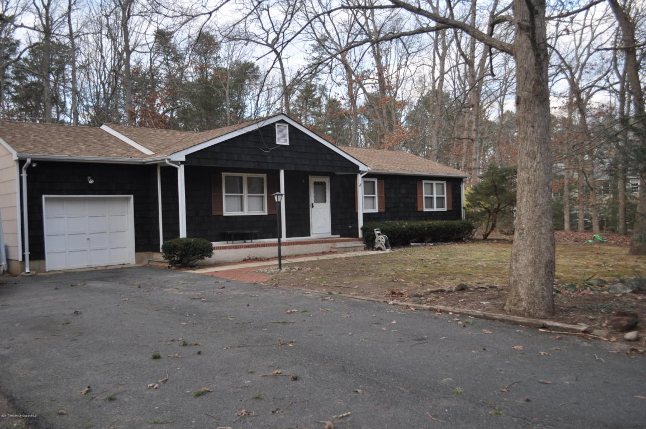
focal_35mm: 33
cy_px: 214
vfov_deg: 39.9
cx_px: 323
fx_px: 591
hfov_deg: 57.3
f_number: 3.8
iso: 400
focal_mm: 22
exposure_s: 1/320
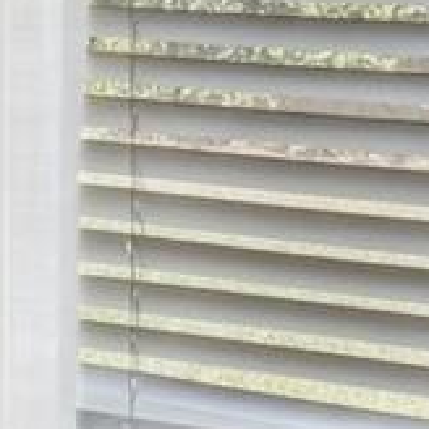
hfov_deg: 8.3
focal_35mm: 133
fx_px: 1865
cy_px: -131
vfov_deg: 12.7
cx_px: -1222
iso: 400
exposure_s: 1/30
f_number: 8
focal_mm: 16
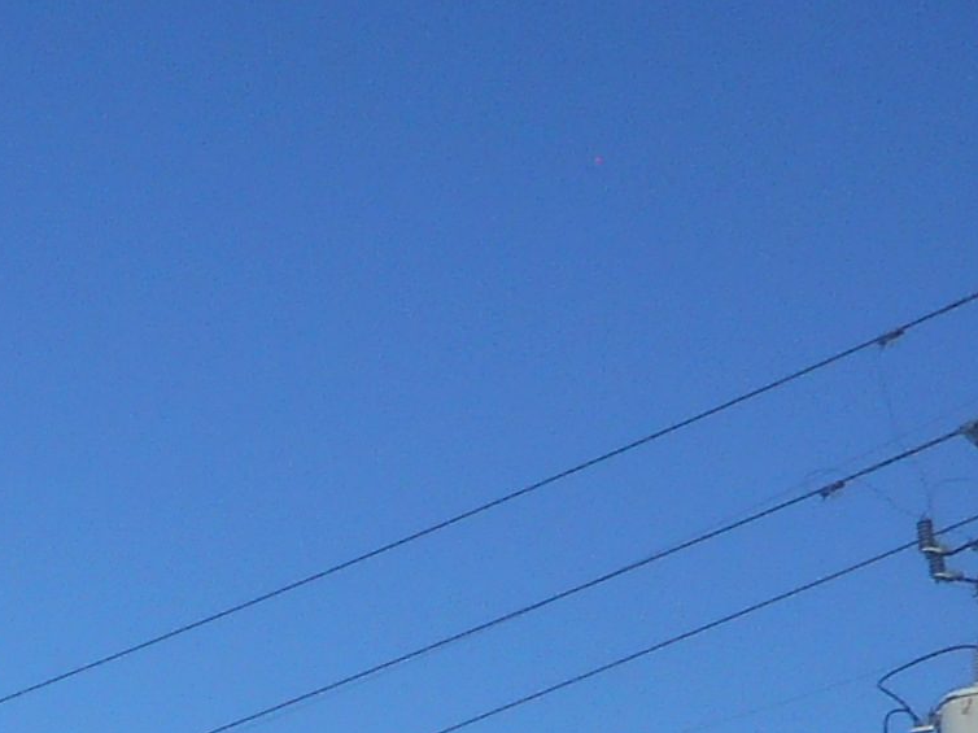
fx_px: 3418
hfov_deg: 13.7
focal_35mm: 121
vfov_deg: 11.3
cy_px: 1358
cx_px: -1012
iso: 80
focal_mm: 4.5
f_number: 3.7
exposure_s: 1/800
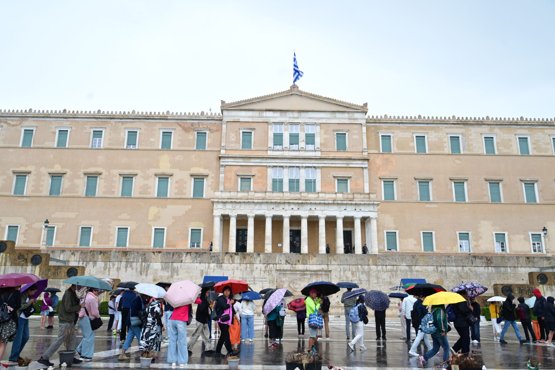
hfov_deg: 60.3
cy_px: 185
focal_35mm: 31
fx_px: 478
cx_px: 278
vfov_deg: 42.3
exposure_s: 1/320
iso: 640
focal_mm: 31
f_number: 5.6
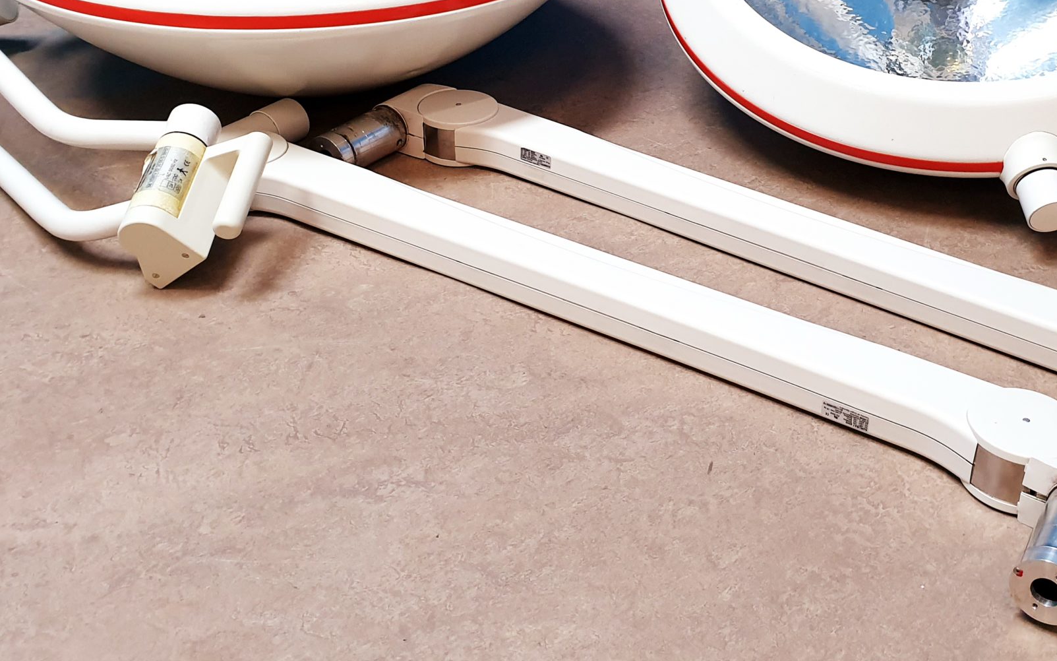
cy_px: 154
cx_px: 685
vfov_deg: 28.7
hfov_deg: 44.7
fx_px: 1268
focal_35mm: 44
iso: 250
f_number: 2.4
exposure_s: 1/50
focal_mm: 4.3
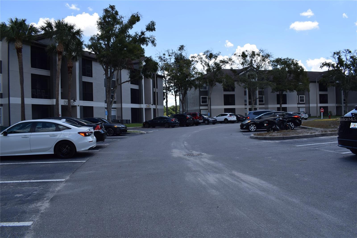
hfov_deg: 67.3
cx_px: 178
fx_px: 268
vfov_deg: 48.0
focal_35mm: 27
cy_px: 119
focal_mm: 18
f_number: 9
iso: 100
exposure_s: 1/200
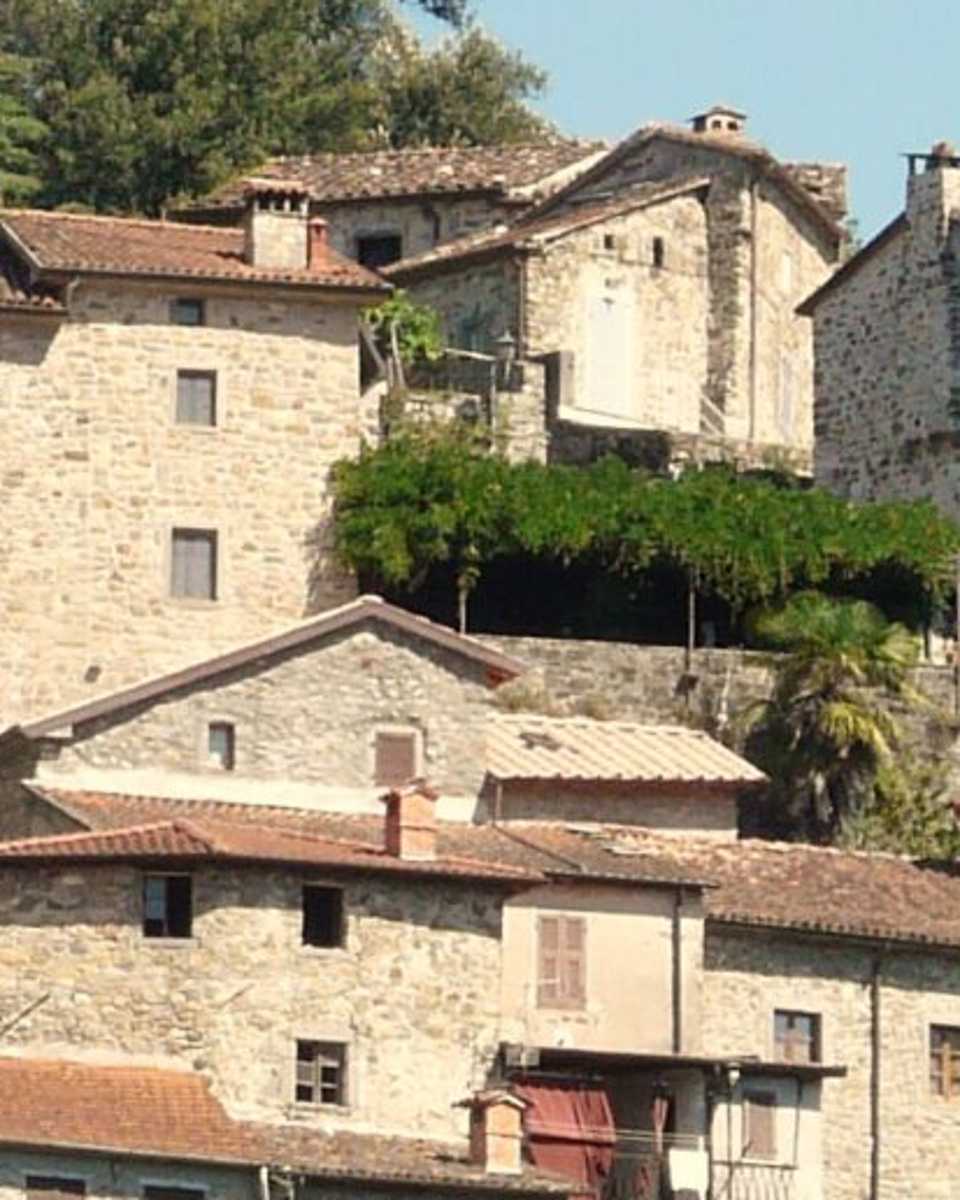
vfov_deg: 3.5
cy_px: 547
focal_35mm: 552
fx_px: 19599
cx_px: -351
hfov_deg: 2.8
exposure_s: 1/320
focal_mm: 18.8
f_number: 5.6
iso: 100
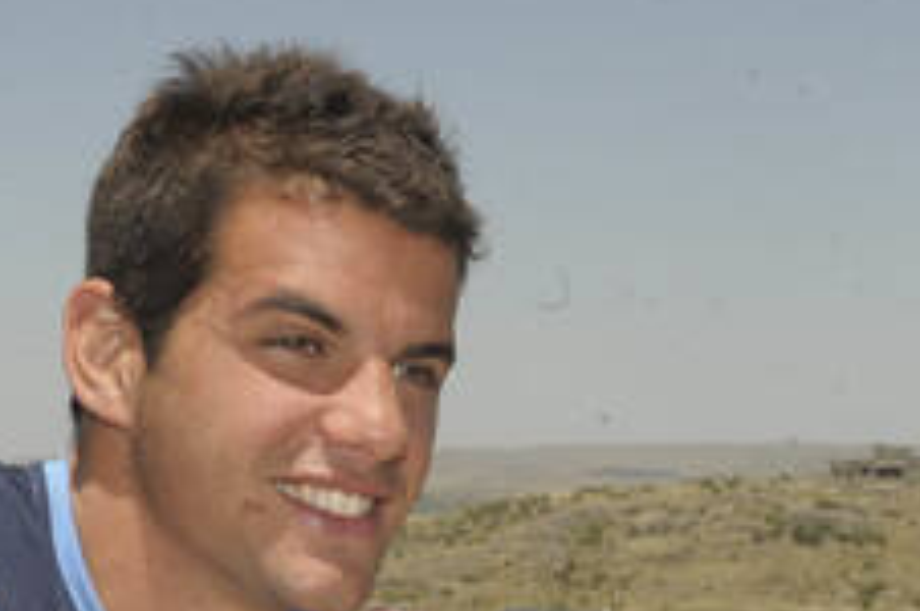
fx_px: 3420
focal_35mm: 134
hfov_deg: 15.3
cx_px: 407
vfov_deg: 10.1
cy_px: 686
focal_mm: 42
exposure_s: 1/250
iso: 250
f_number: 18
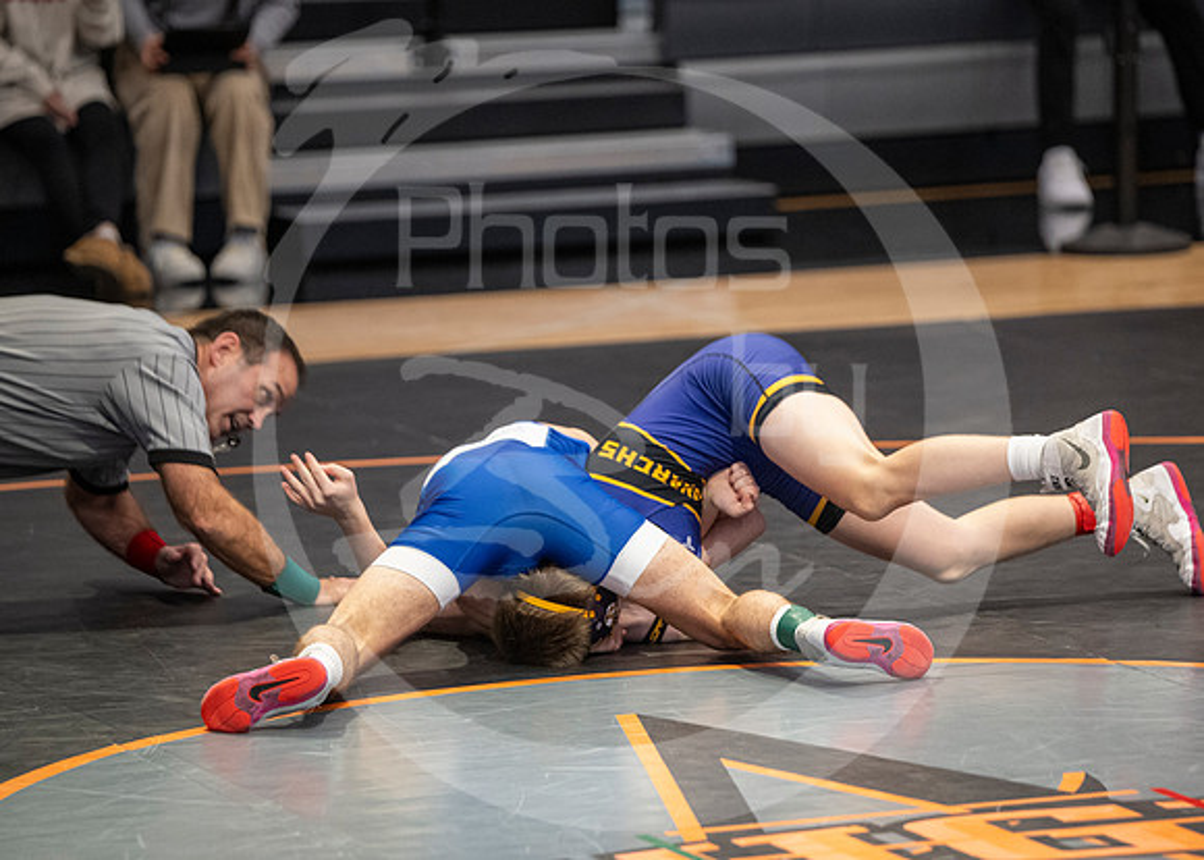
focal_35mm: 235
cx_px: 656
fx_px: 8024
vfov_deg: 6.1
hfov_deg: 8.6
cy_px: 512
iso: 3200
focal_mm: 185
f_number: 2.8
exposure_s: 1/1000
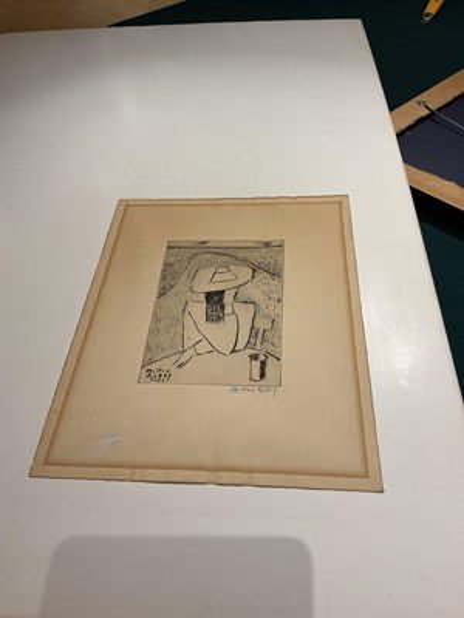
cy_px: 309
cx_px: 232
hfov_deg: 48.2
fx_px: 518
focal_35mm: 29
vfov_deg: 61.7
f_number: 1.8
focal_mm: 3
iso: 25
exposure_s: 1/120
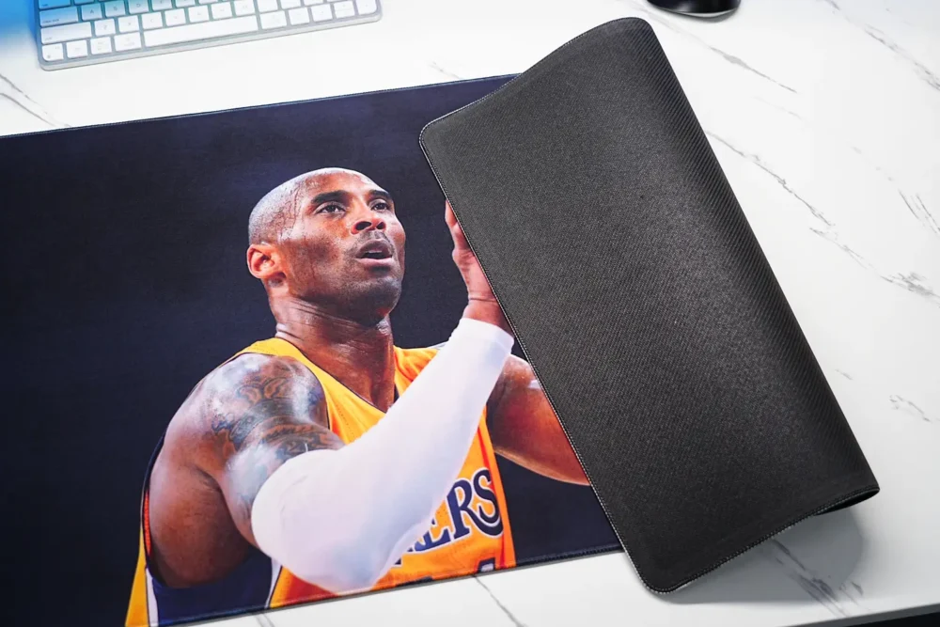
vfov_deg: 31.9
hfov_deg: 46.4
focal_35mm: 42
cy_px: 314
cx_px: 470
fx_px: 1097
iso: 640
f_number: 4
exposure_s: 1/100
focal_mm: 42
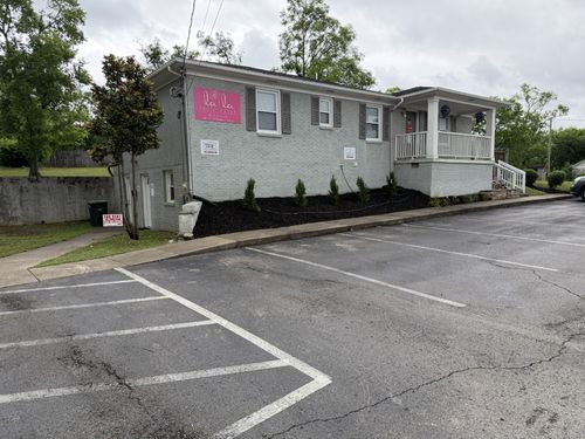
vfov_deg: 56.8
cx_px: 292
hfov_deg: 71.6
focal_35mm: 24
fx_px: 406
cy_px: 220
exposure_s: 1/1271
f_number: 1.78
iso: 100
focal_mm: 6.76
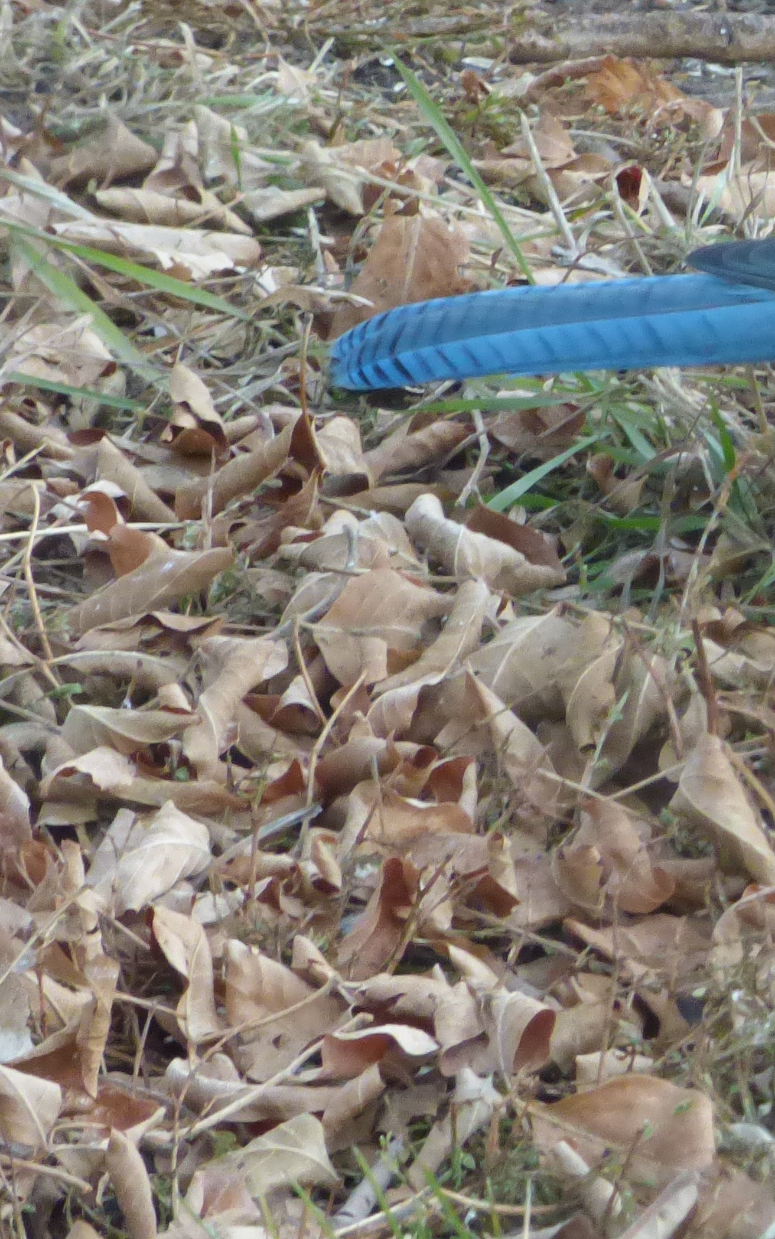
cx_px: 1268
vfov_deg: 3.1
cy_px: 381
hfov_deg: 1.9
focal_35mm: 682
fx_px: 23038
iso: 800
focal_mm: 47.65
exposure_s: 1/50
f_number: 5.5
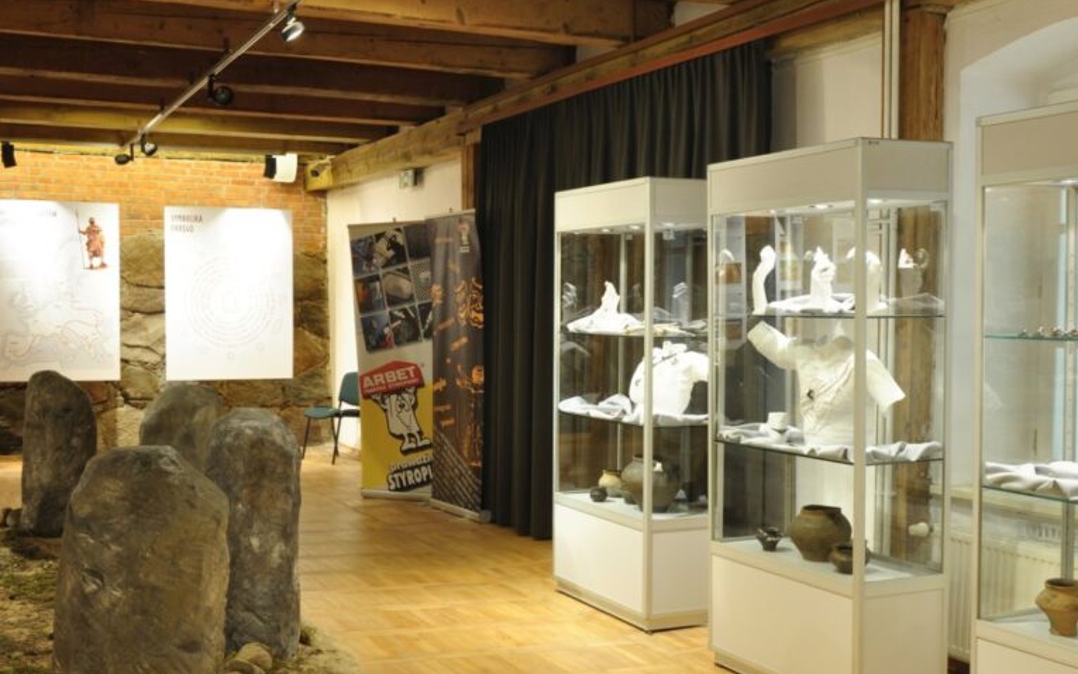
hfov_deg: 44.3
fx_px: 1322
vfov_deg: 28.5
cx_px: 575
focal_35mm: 45
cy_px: 394
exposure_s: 1/2.5
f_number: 10
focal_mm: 22
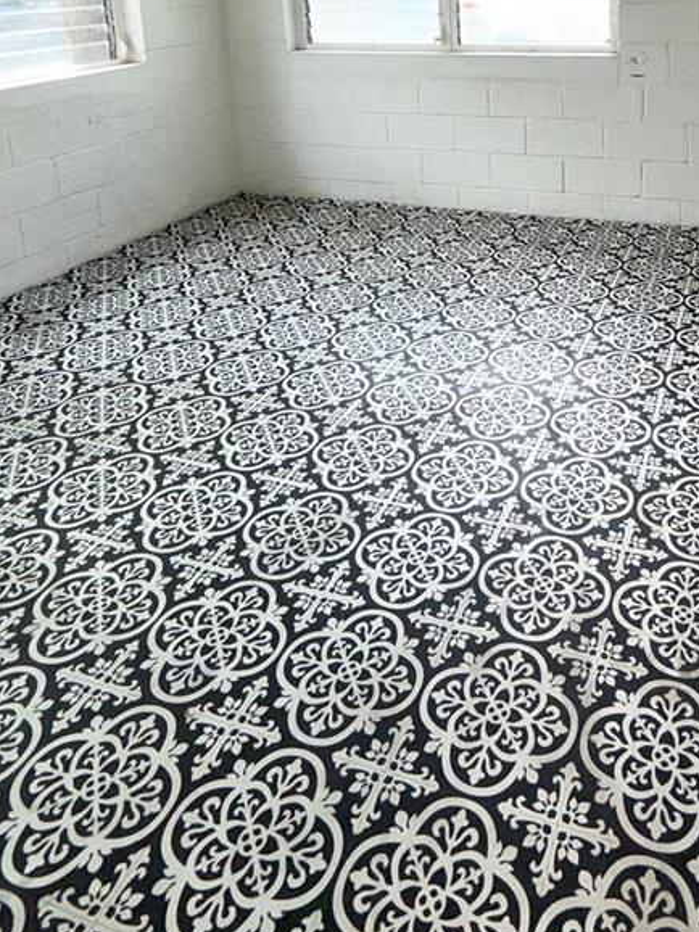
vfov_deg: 54.7
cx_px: 530
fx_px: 781
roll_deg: +0.3
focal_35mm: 29
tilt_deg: -11.5
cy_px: 116
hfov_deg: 46.4
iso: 25
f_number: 2.2
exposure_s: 1/122
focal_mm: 2.22
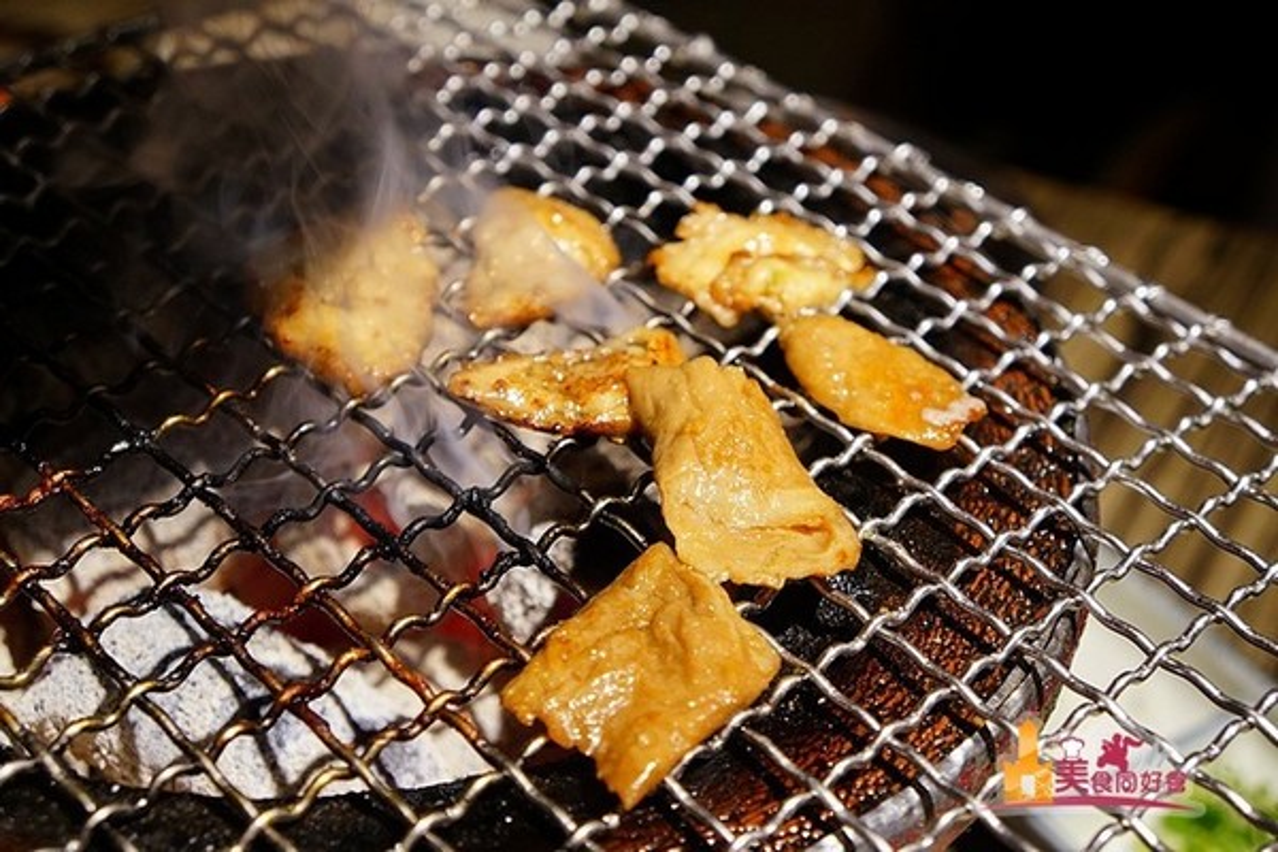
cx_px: 639
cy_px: 426
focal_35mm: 52
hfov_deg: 37.9
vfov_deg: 25.8
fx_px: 1864
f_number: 4.5
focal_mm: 35
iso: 800
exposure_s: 1/60
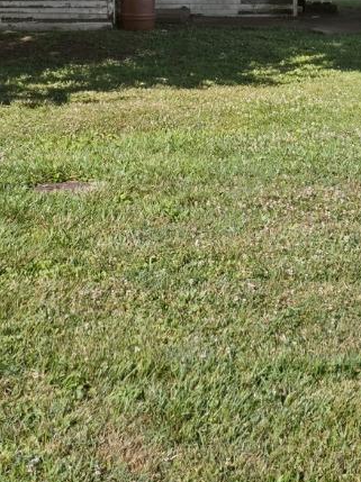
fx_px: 1031
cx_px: 249
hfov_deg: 19.8
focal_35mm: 74
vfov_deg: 24.5
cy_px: -56
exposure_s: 1/640
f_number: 2.8
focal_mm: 8.38
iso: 110
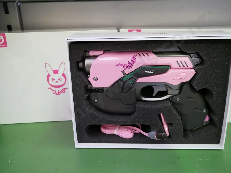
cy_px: 86
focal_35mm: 34
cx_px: 116
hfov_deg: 54.0
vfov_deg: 41.8
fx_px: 227
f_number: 3.8
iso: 2500
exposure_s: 1/60
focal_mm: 17
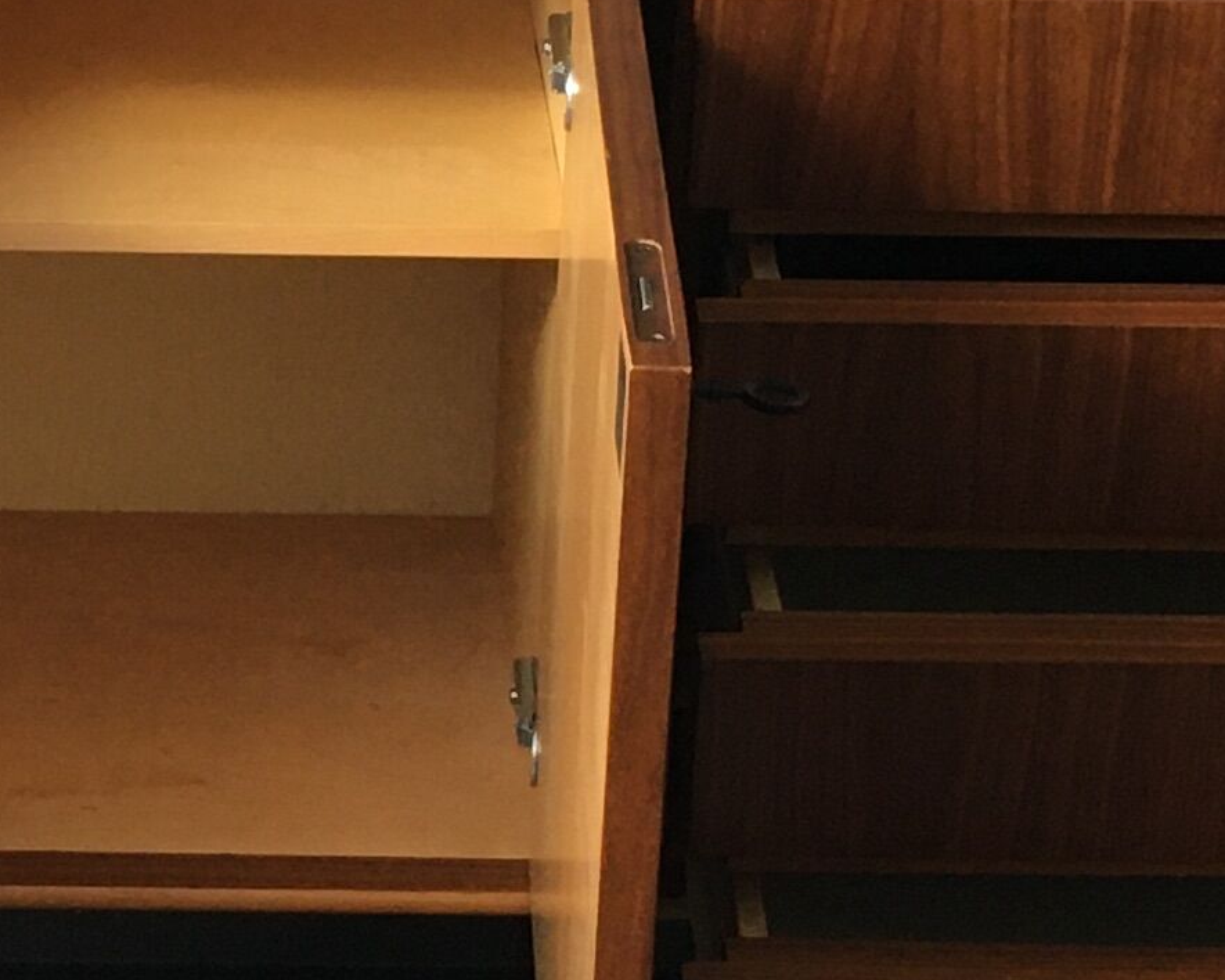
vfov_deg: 12.0
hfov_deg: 14.8
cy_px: 461
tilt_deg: -27.1
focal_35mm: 129
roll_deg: -0.8
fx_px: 4677
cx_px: 190
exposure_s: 1/33
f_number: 2.2
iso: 100
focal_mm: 4.15
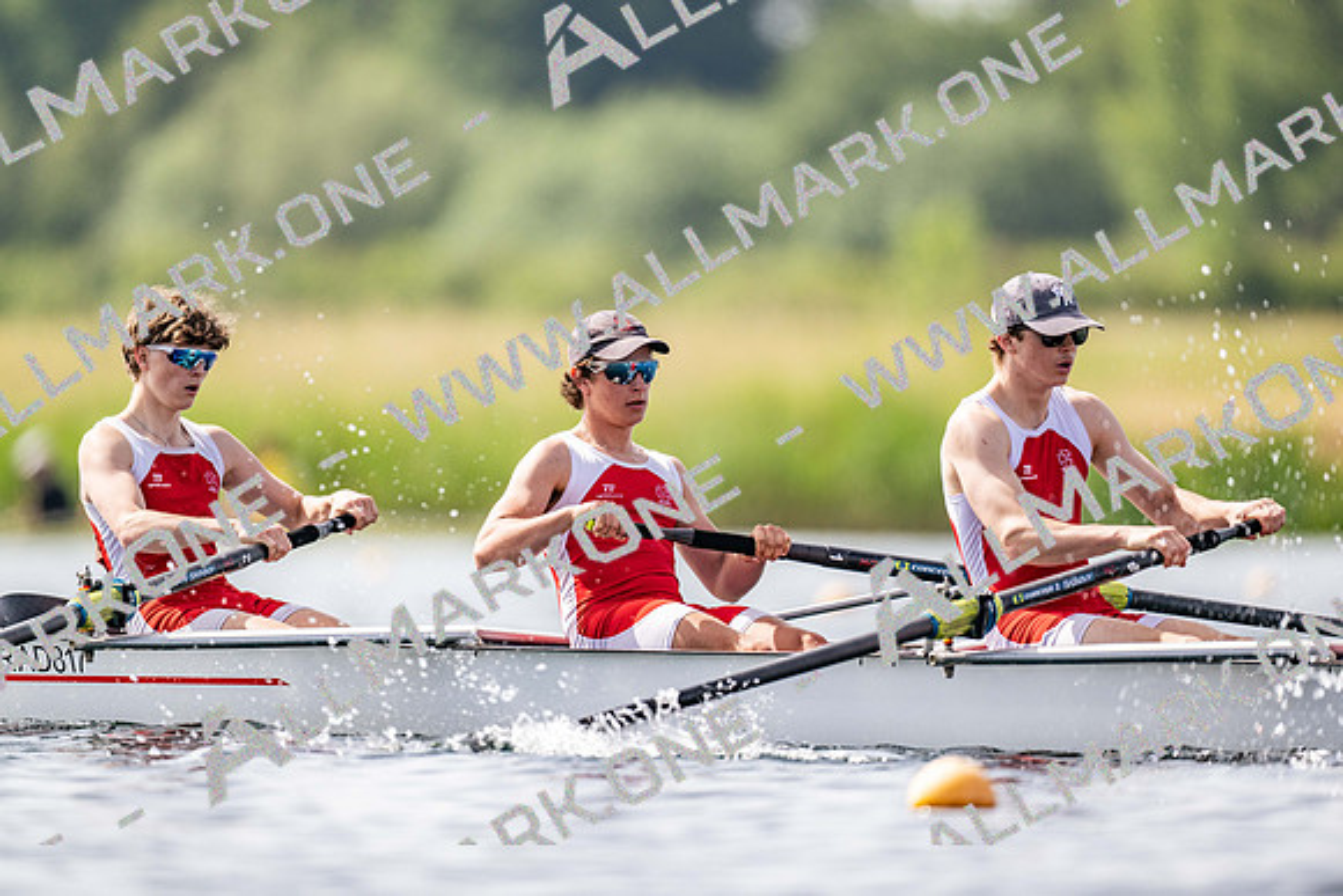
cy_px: 448
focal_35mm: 600
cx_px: 672
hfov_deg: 3.4
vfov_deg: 2.3
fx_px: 22388
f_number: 4
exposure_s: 1/2500
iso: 220
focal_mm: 600
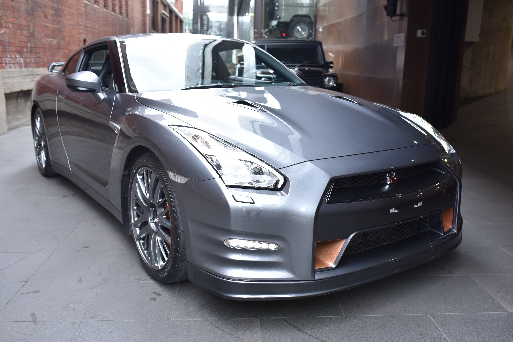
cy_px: 171
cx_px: 256
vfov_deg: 37.9
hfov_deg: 54.4
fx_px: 499
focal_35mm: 35
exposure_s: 1/125
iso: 400
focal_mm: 35
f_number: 4
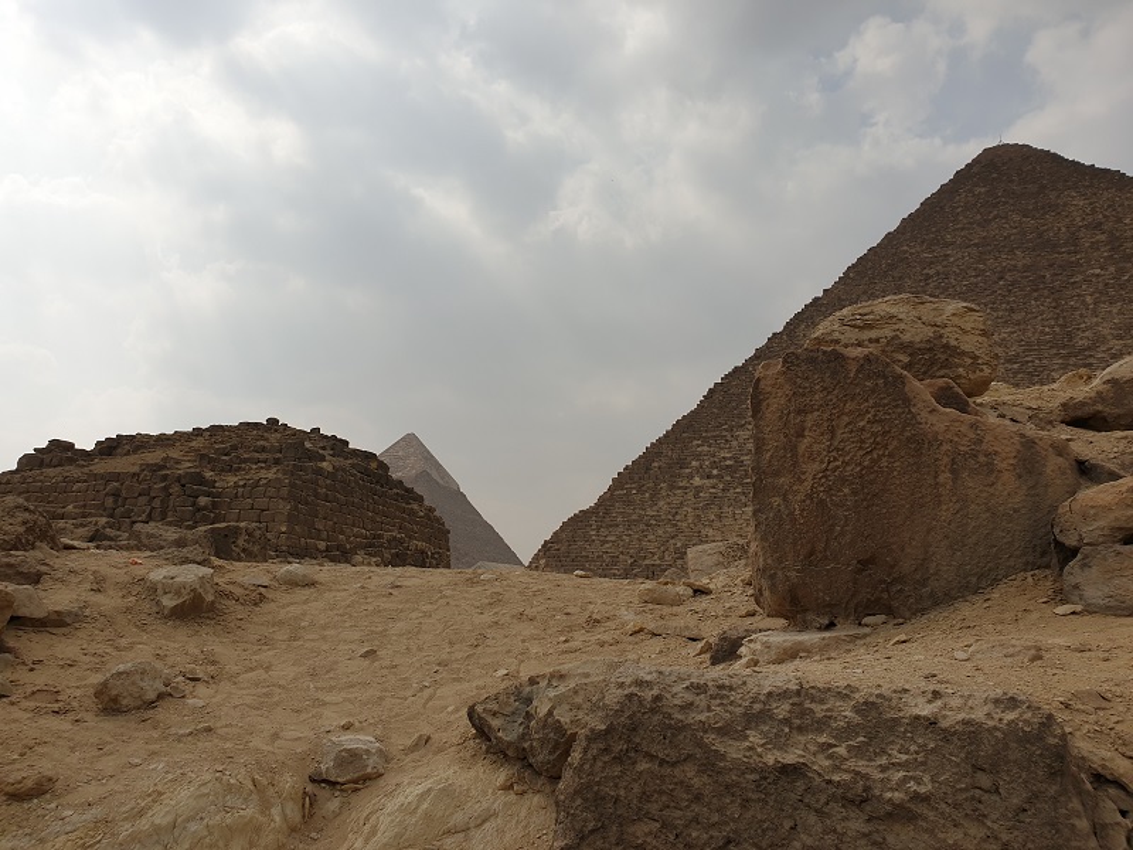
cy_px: 425
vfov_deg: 53.1
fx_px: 851
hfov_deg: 67.3
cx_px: 566
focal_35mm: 26
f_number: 2.4
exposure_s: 1/3559
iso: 50
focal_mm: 4.3
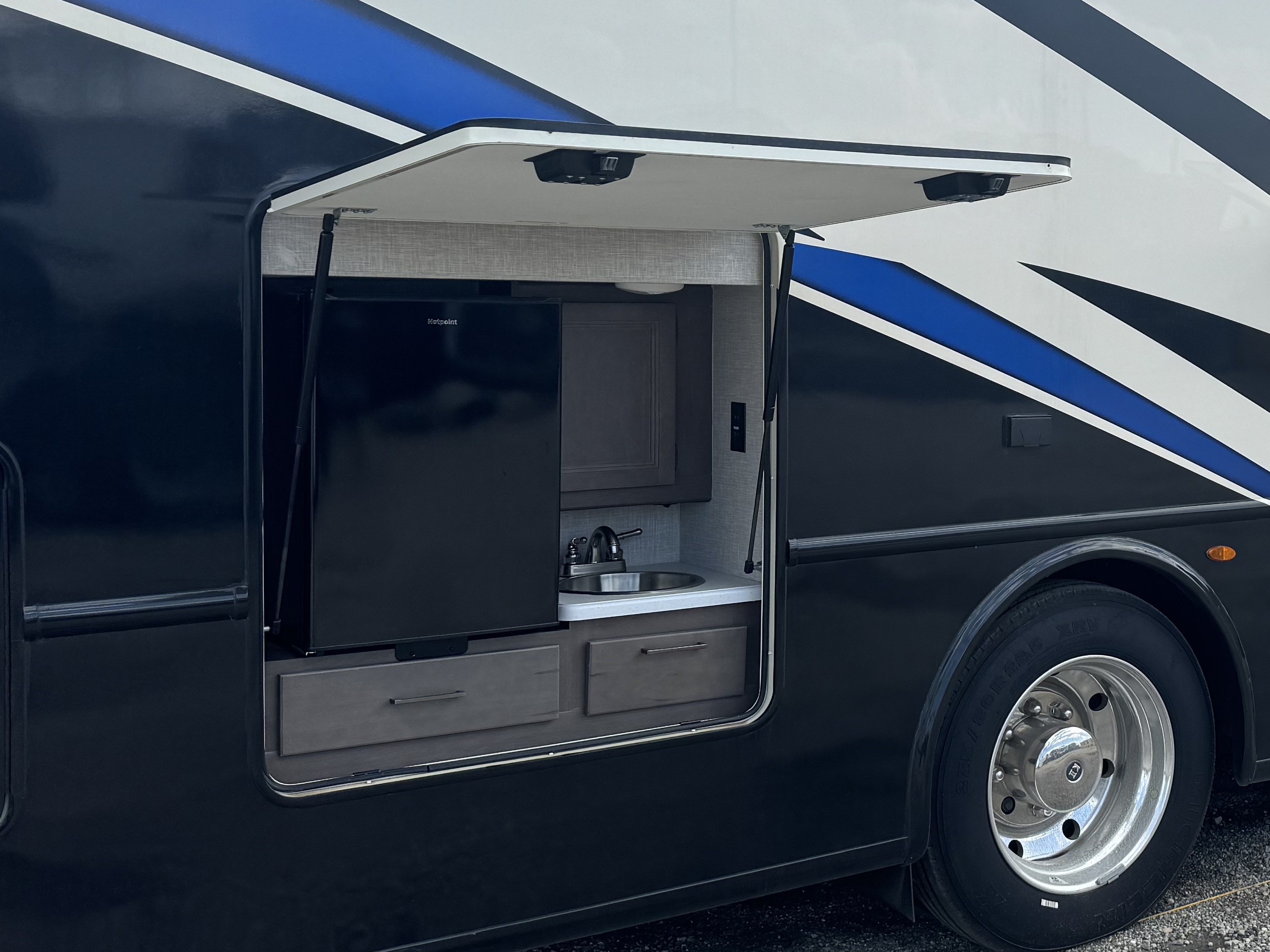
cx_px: 1129
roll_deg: +0.2
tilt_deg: +0.6
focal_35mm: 49
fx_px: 1798
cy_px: 345
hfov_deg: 36.6
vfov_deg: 29.5
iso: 80
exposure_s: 1/2331
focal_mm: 6.76
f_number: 1.78
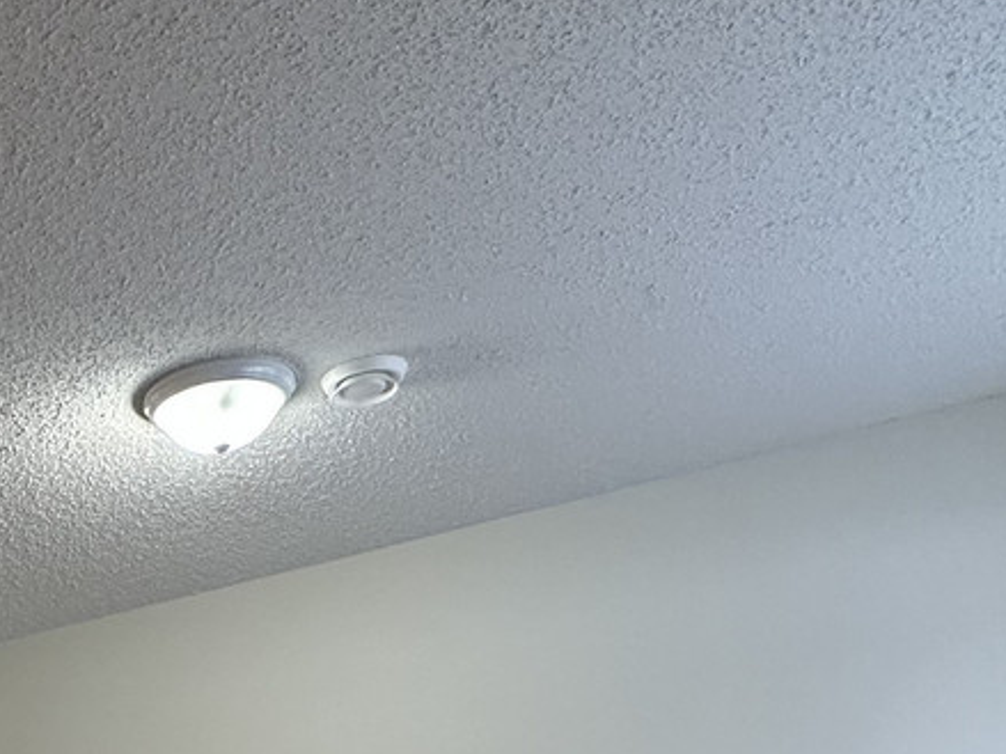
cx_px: -156
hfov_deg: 33.0
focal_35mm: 49
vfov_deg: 24.7
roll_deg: +2.5
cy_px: 1050
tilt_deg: -1.6
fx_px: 1424
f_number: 2.2
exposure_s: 1/120
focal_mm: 2.22
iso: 200
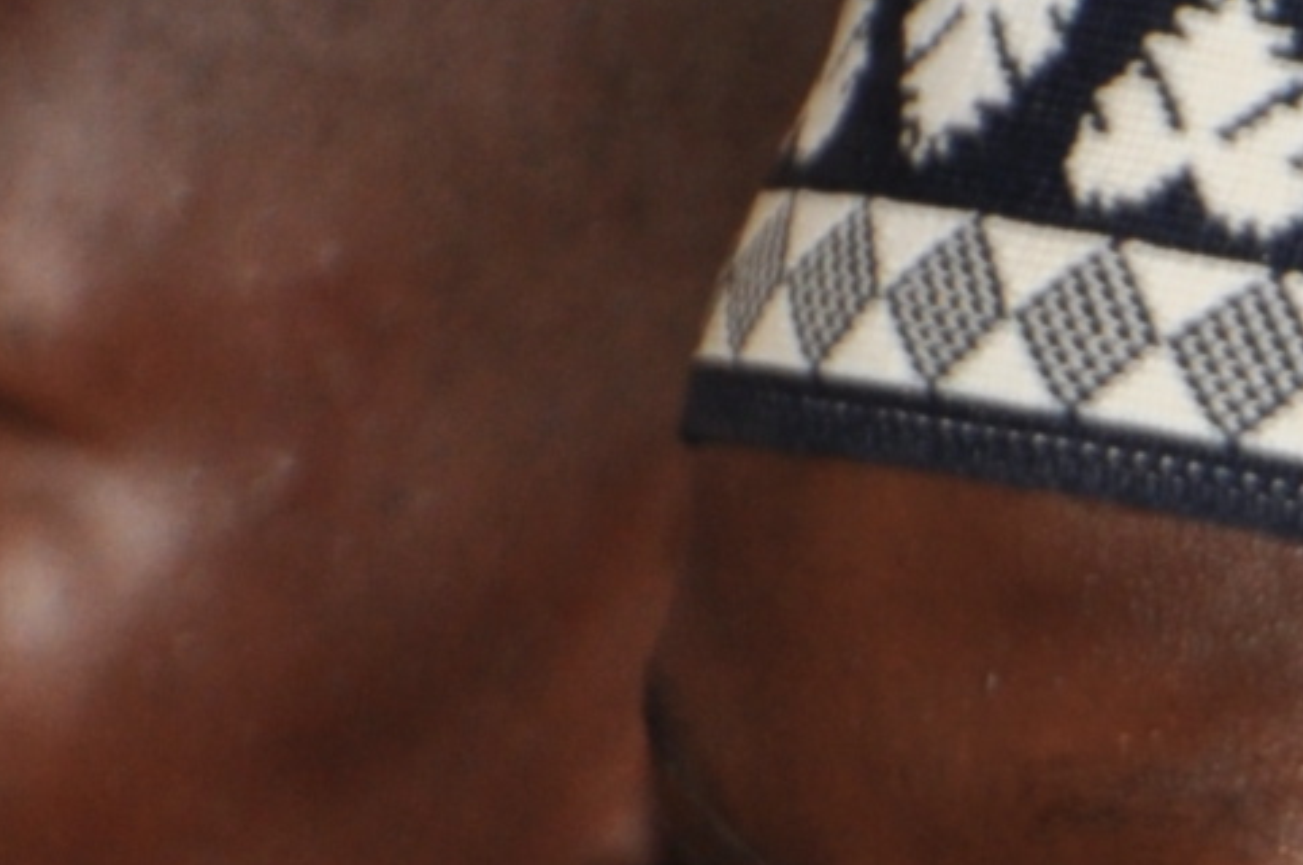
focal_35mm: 1051
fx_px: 38001
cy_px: 1635
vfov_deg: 1.3
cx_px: 2495
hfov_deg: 2.0
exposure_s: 1/60
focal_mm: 105
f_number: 5.6
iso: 200
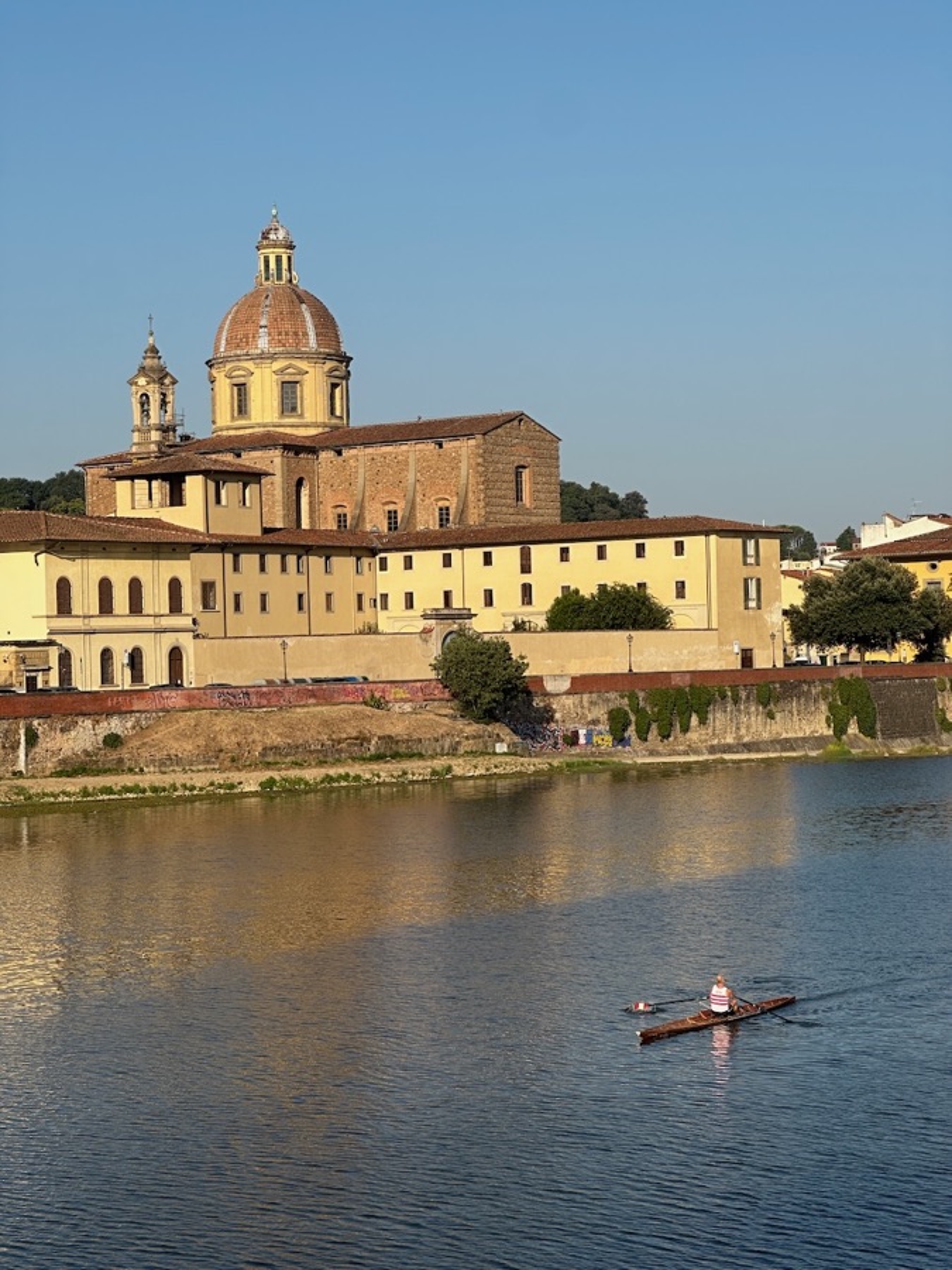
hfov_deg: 19.1
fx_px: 2824
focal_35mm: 77
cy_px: 635
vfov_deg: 25.3
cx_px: 476
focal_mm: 9
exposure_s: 1/840
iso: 32
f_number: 2.8
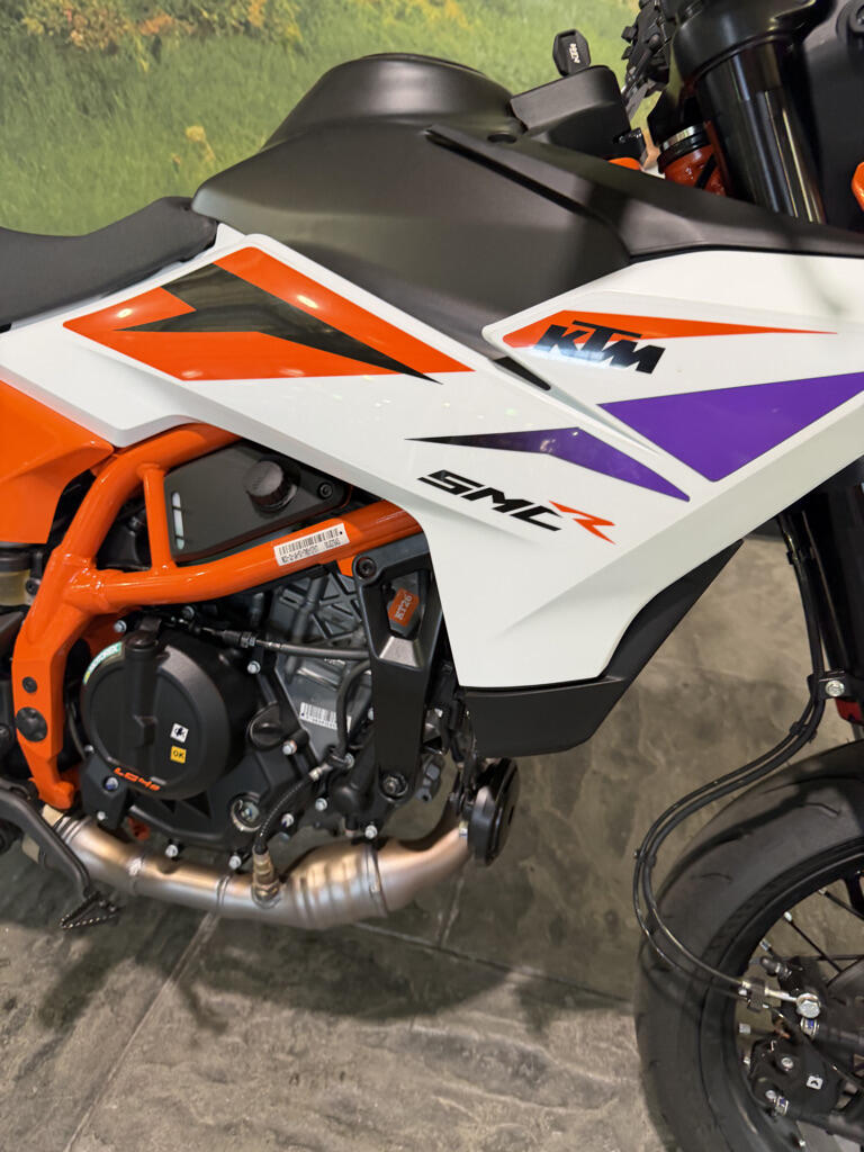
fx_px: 799
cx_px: 432
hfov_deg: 56.8
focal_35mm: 24
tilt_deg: -30.0
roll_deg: -6.8
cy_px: 576
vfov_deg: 71.6
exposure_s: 1/120
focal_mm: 6.76
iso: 160
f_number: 1.78
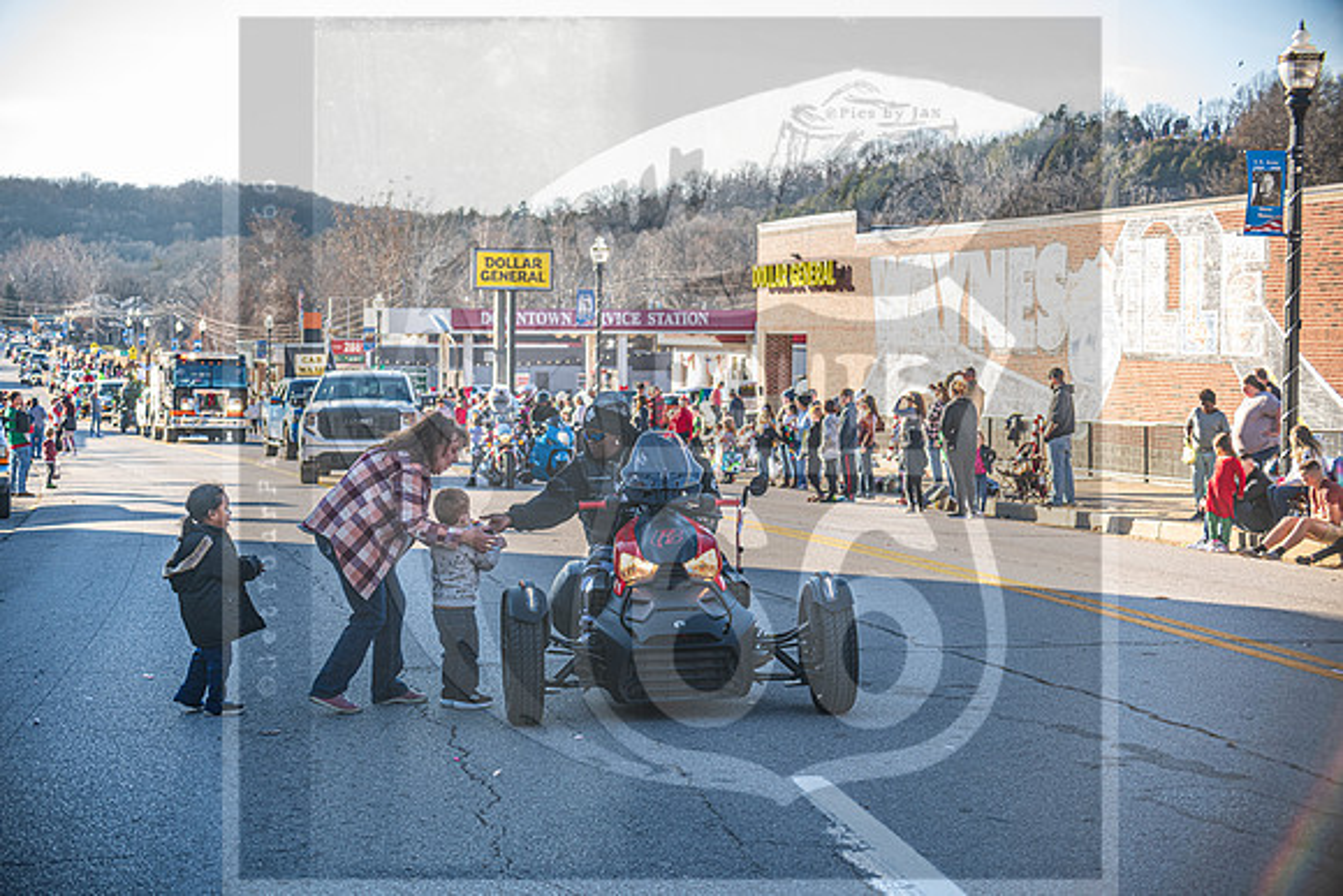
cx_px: 627
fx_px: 2413
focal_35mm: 65
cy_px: 455
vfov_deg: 21.0
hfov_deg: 31.1
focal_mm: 60
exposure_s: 1/320
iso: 280
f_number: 6.3
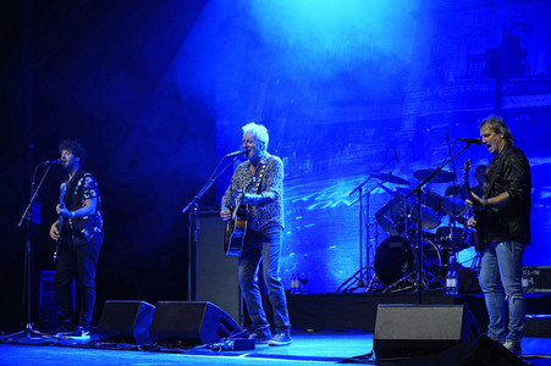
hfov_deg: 22.4
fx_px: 1392
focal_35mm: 91
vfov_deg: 15.0
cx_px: 276
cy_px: 183
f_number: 5.6
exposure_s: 1/100
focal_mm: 91
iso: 1600
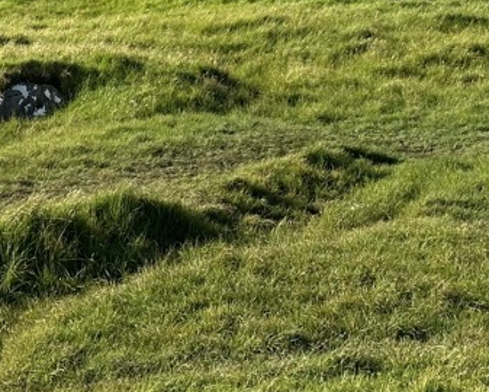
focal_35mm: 89
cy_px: -267
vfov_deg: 15.4
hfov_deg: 21.2
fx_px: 1289
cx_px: 78
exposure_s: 1/4545
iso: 80
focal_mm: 6.86
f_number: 1.78
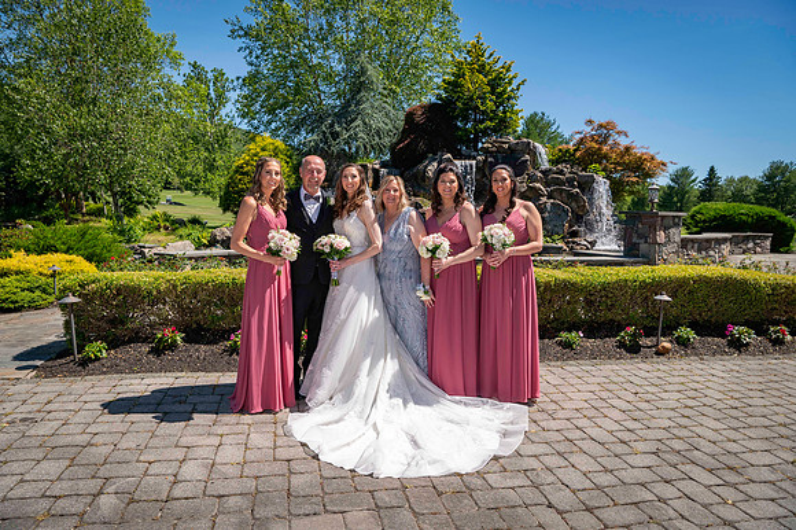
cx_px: 398
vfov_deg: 53.1
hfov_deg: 73.8
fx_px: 530
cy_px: 265
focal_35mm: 24
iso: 500
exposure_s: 1/1250
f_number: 9
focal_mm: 24
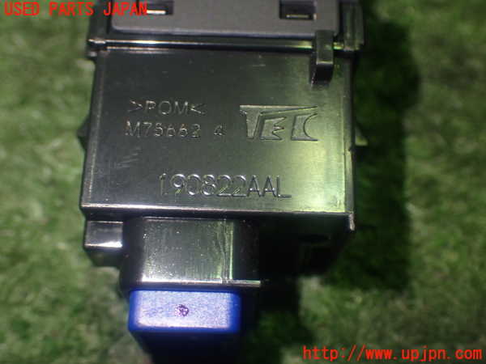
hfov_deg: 38.2
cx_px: 243
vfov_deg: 29.1
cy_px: 182
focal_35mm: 50
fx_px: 702
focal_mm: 9.01
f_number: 3.2
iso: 400
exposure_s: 1/50
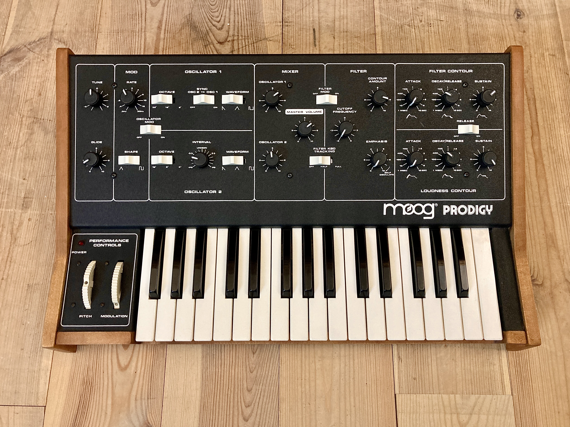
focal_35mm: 28
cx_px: 285
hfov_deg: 63.4
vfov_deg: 49.7
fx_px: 461
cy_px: 214
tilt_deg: -73.2
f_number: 1.8
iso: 320
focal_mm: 3.99
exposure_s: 1/60
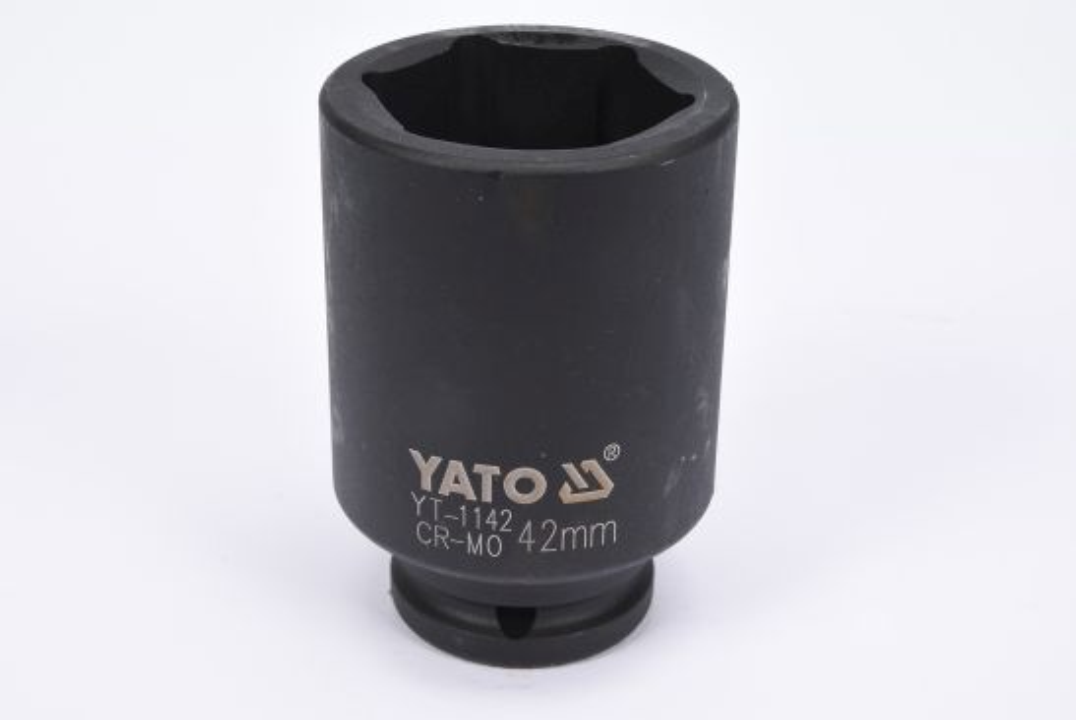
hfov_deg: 27.0
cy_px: 360
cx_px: 538
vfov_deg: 18.2
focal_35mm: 75
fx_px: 2244
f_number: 16
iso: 250
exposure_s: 1/125
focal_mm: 50
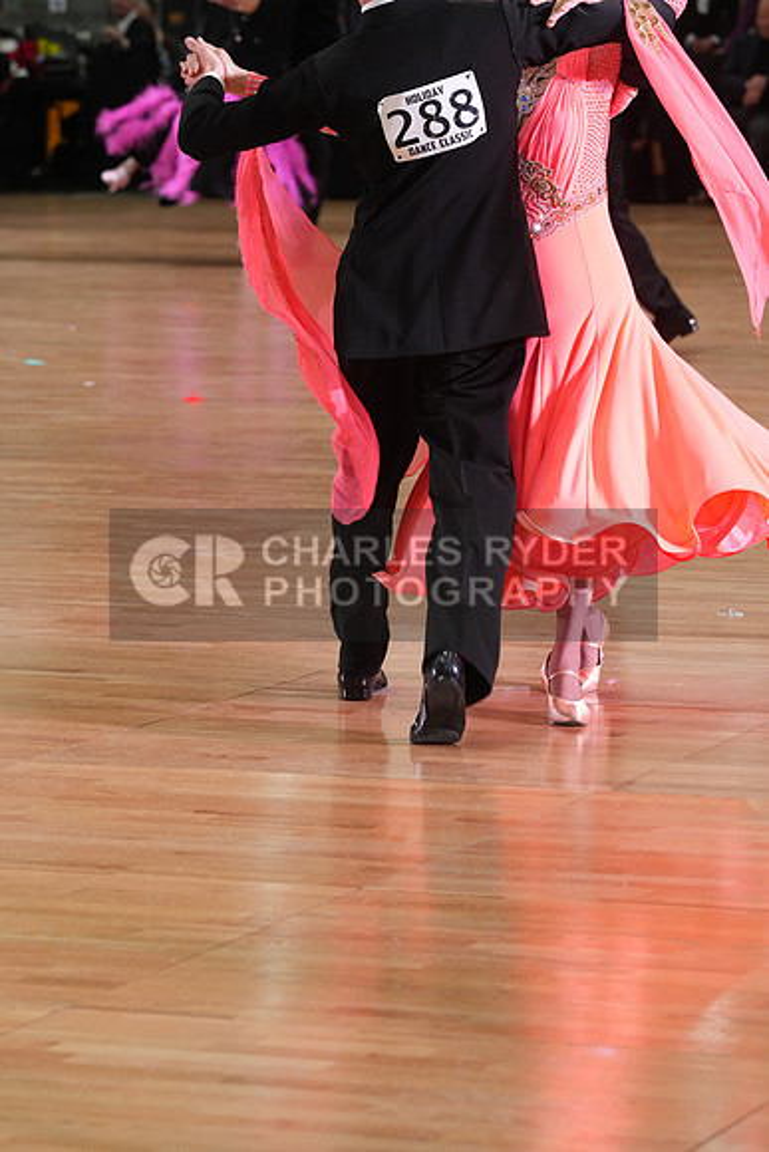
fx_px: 5507
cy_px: 576
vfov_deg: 11.9
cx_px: 384
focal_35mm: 172
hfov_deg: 8.0
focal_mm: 172
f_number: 7.1
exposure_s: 1/200
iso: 4000
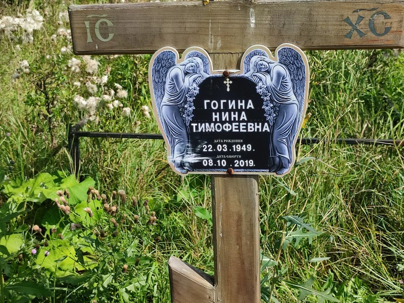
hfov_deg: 69.4
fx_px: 292
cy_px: 152
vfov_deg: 54.9
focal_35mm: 25
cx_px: 202
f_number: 1.9
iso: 50
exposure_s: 1/561
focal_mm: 6.04
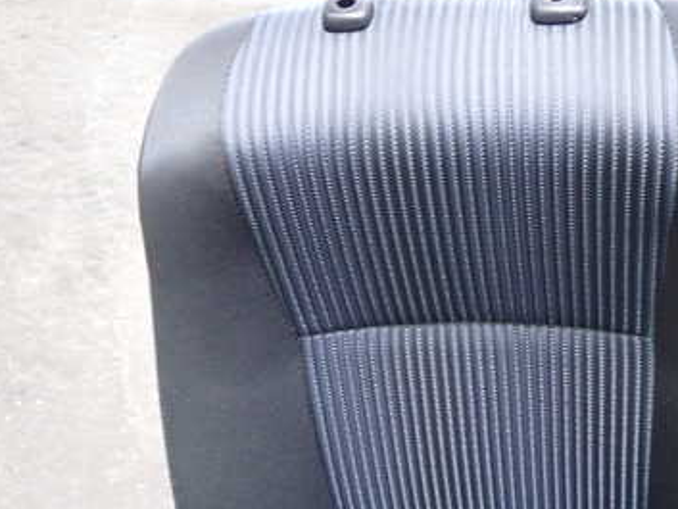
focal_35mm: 51
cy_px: 373
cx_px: 474
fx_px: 999
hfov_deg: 36.9
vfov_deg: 28.2
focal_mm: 5.4
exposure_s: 1/30
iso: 640
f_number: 2.3
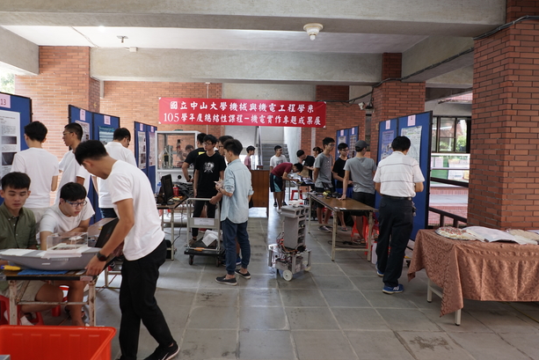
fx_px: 359
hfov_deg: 73.6
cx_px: 247
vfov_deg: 53.1
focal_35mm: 24
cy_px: 164
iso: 500
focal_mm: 21
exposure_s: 1/60
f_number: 3.5
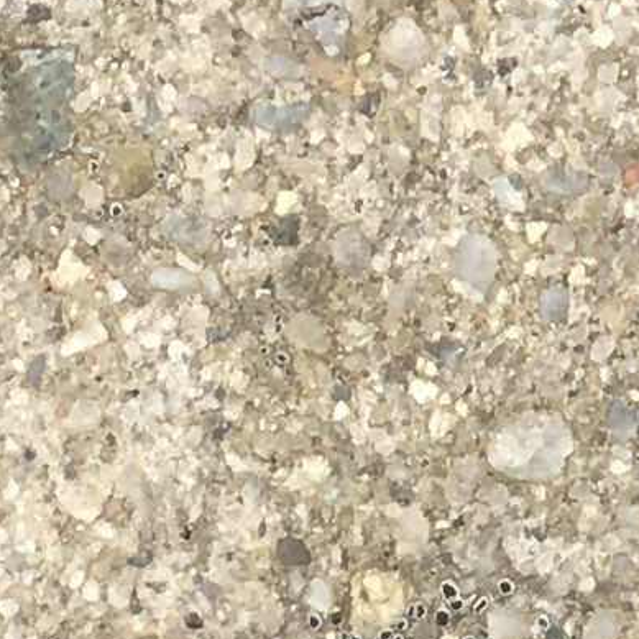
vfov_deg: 5.9
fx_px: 5555
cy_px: -1625
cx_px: 692
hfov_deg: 6.6
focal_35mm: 266
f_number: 2.2
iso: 25
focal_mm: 4.15
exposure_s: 1/1304
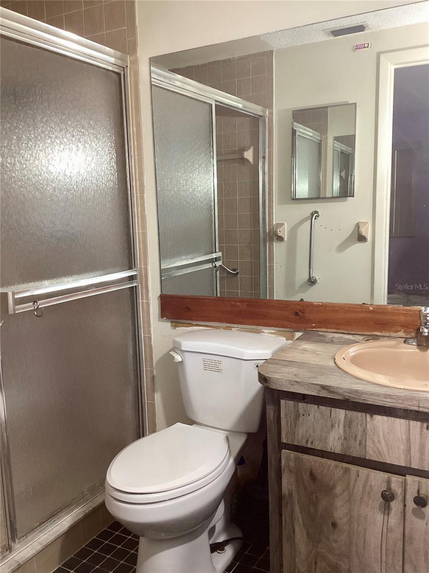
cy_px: 286
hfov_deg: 45.4
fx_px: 512
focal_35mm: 31
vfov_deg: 58.4
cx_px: 214
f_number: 2.4
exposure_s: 1/60
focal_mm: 3.3
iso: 200
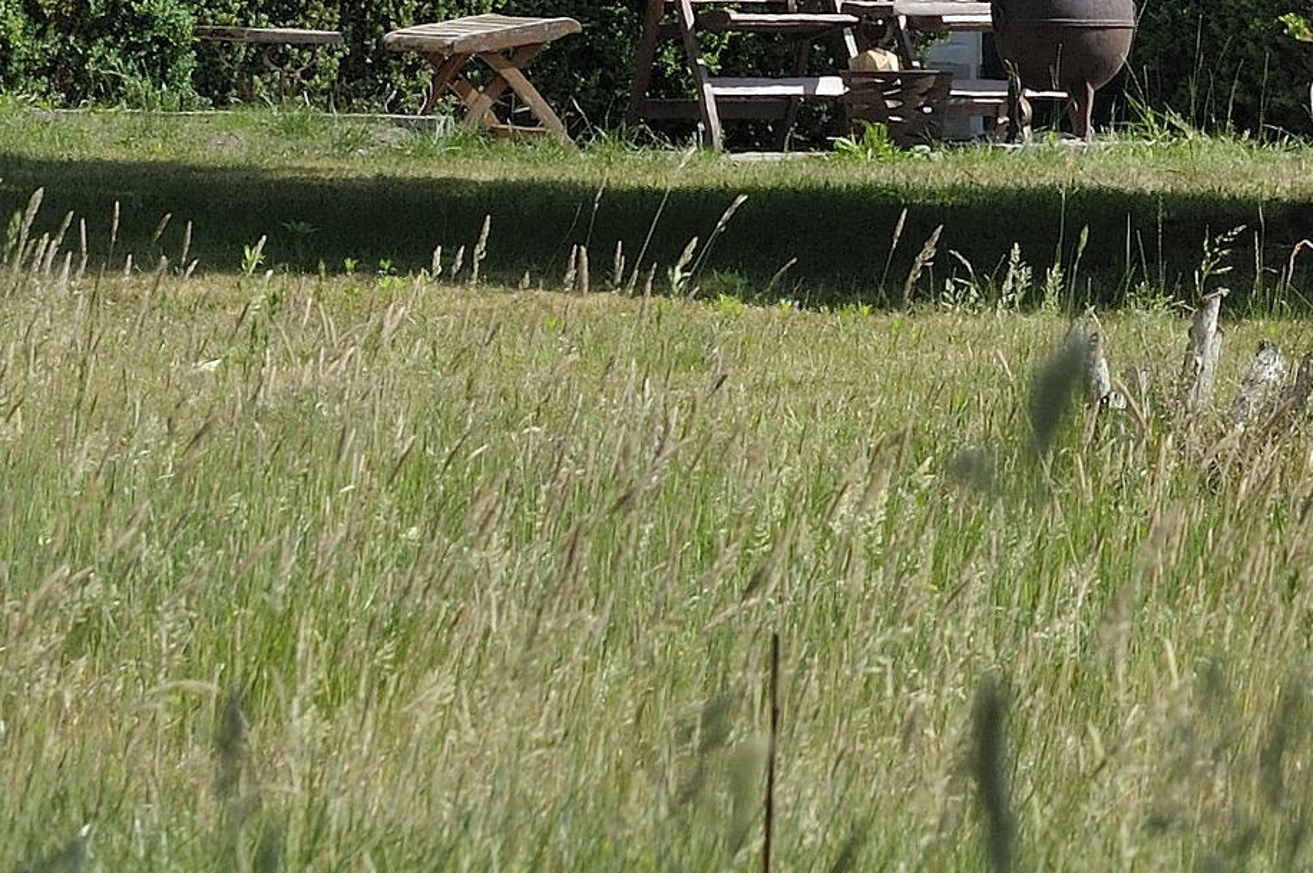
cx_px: 2162
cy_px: -520
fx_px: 19859
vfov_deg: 2.5
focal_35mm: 545
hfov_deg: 3.8
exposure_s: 1/250
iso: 400
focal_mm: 130
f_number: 14
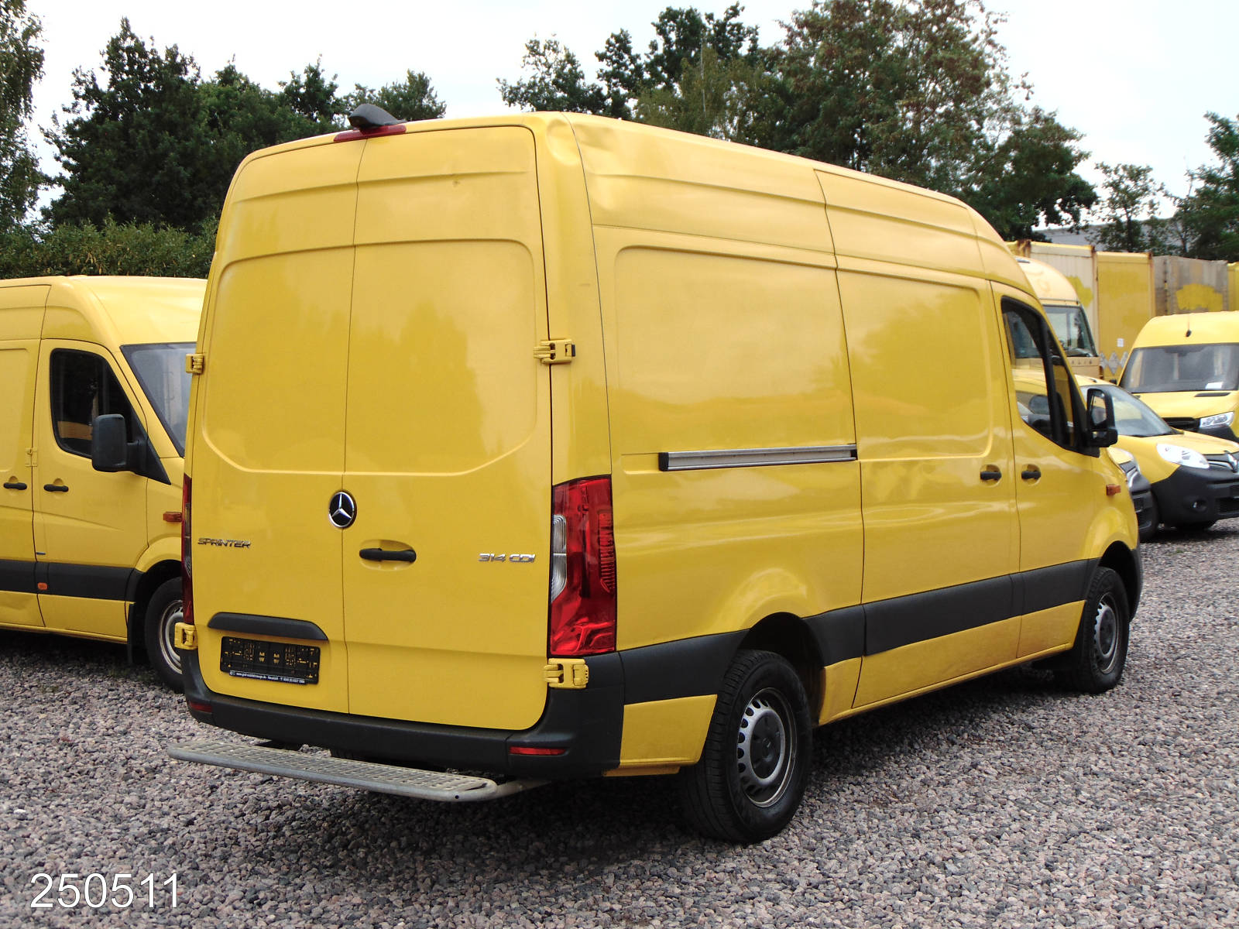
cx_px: 620
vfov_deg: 29.1
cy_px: 464
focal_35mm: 50
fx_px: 1790
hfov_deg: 38.2
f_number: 3.5
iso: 80
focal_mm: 9
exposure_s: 1/400
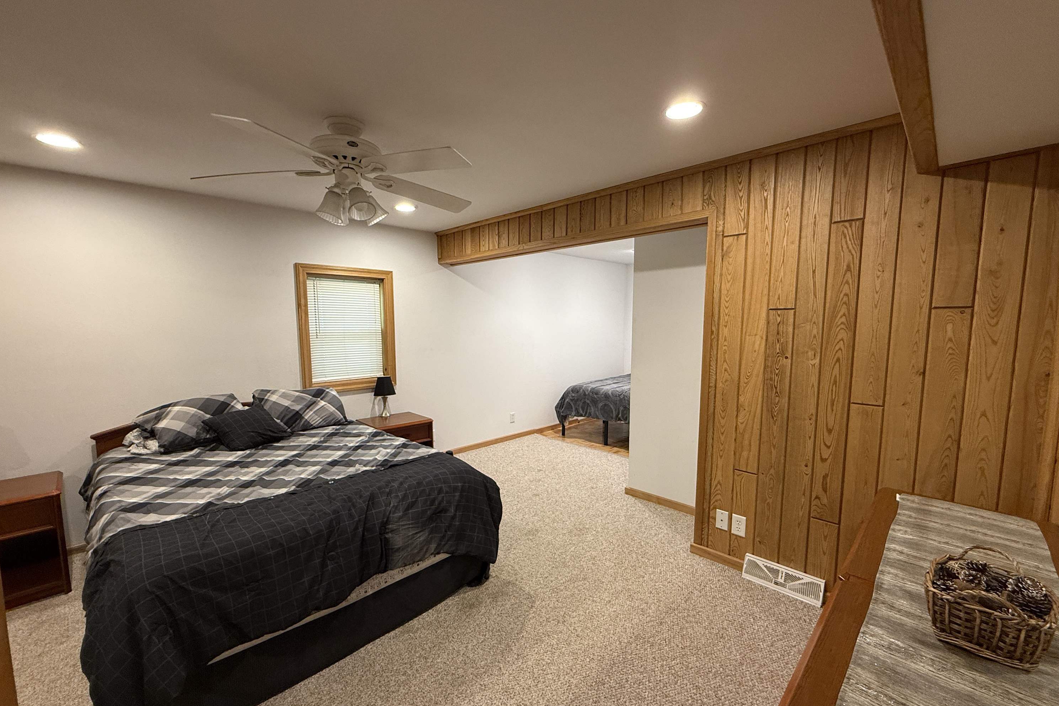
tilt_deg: -6.1
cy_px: 369
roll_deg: +0.3
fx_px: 441
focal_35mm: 15
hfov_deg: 100.4
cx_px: 523
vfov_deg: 77.3
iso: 200
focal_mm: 2.22
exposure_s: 1/60
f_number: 2.2
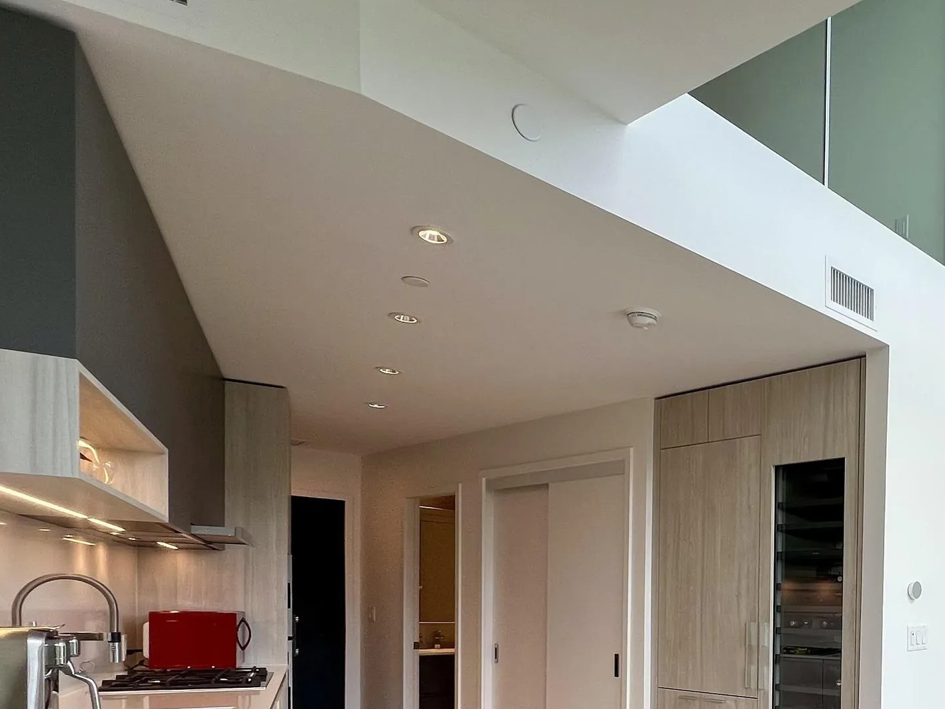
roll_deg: -0.6
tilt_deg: -1.9
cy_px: 639
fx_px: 765
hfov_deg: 54.5
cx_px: 865
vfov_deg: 45.1
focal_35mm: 28
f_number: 1.8
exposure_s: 1/223
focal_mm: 1.57
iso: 32
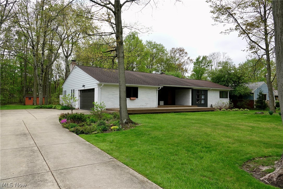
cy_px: 94
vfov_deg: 51.3
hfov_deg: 71.5
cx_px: 142
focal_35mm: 25
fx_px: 197
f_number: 4
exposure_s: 1/400
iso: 100
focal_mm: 9.3
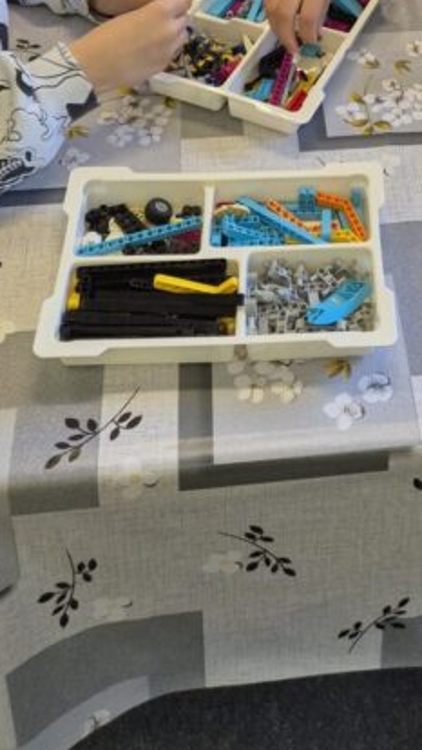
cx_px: 393
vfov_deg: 29.4
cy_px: -138
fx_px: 1233
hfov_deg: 19.0
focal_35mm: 62
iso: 100
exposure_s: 1/100
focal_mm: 5.4
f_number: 1.8
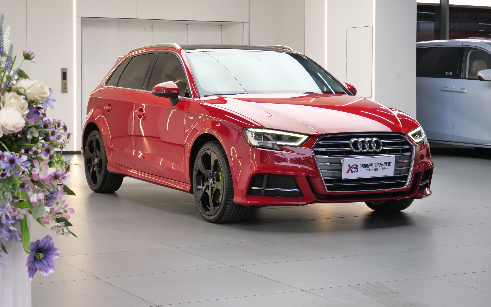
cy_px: 124
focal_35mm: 71
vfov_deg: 18.3
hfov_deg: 29.0
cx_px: 246
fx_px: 950
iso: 400
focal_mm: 33
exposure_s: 1/40
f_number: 5.6
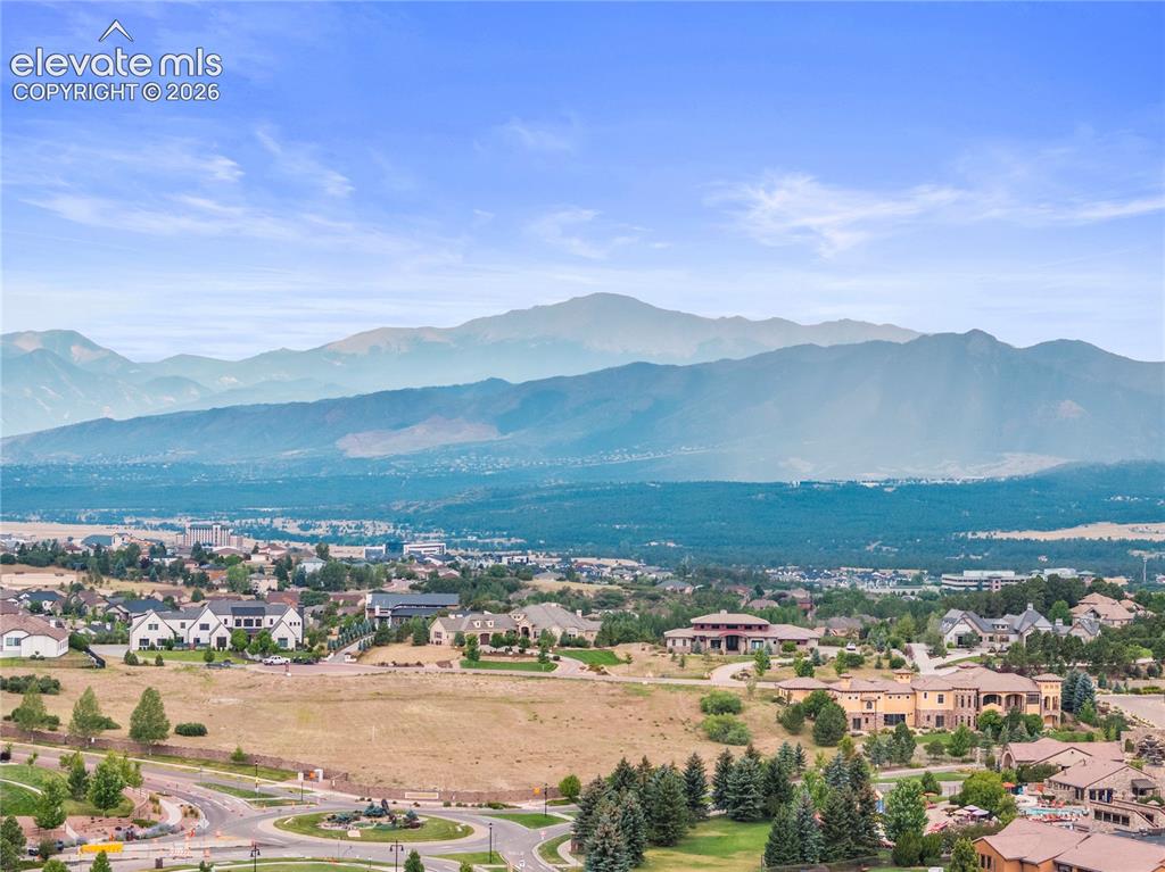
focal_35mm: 70
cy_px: 436
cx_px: 582
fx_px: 2355
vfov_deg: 21.0
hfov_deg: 27.8
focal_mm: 19.35
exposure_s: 1/160
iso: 240
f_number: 2.8
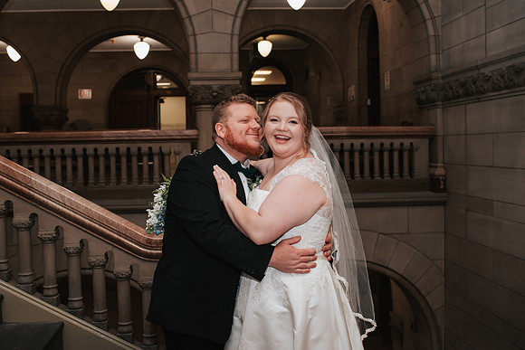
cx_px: 244
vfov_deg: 35.5
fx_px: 547
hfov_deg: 51.2
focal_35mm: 37
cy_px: 163
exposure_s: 1/200
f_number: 3.5
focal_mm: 35
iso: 1000
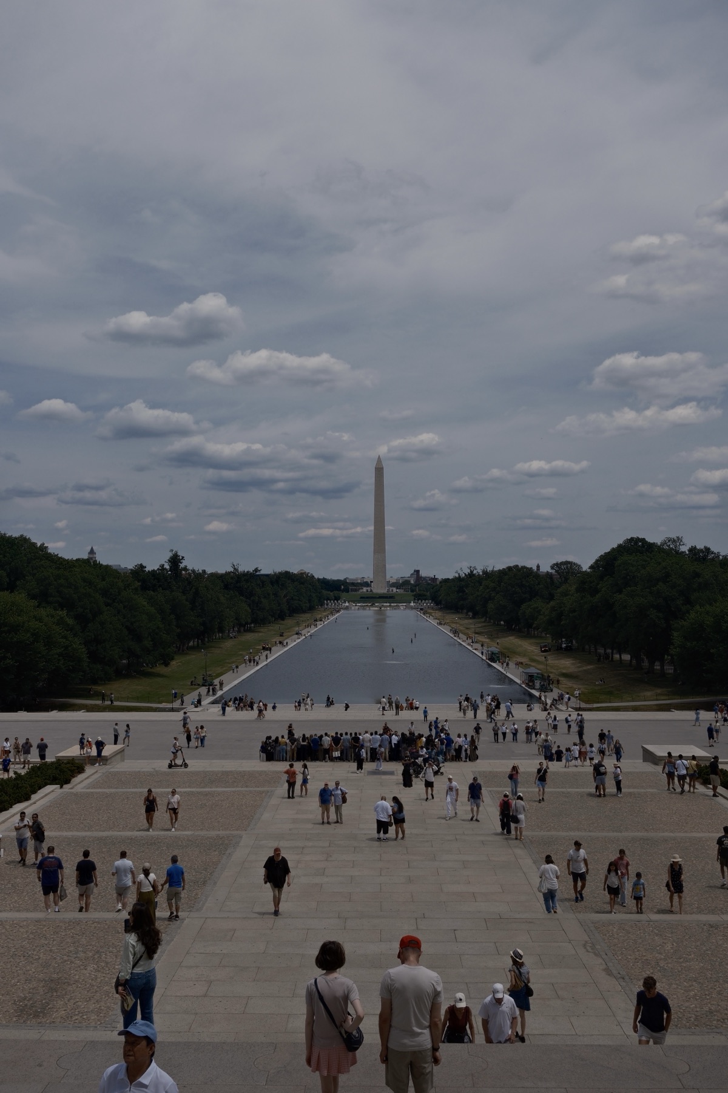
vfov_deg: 54.4
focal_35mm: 35
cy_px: 546
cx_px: 364
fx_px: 1062
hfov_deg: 37.9
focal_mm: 23
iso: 125
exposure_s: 1/1400
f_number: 7.1
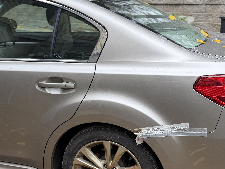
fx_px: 279
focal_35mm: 43
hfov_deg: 43.4
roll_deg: +0.5
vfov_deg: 33.6
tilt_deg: -19.9
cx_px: 146
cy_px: 87
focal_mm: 6.76
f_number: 1.78
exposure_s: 1/263
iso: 80
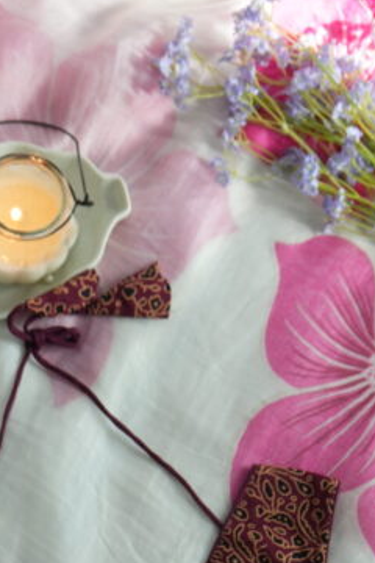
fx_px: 1875
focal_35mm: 120
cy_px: 586
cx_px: 141
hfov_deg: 11.4
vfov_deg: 16.6
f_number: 4.5
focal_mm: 48
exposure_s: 1/160
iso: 1000
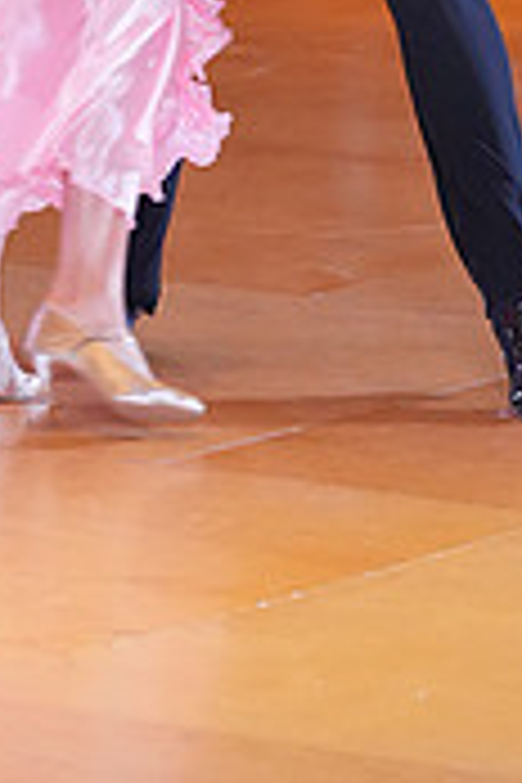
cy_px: -356
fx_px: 6590
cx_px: 119
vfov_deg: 6.7
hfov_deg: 4.5
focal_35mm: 303
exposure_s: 1/500
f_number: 3.5
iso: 5000
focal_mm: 91
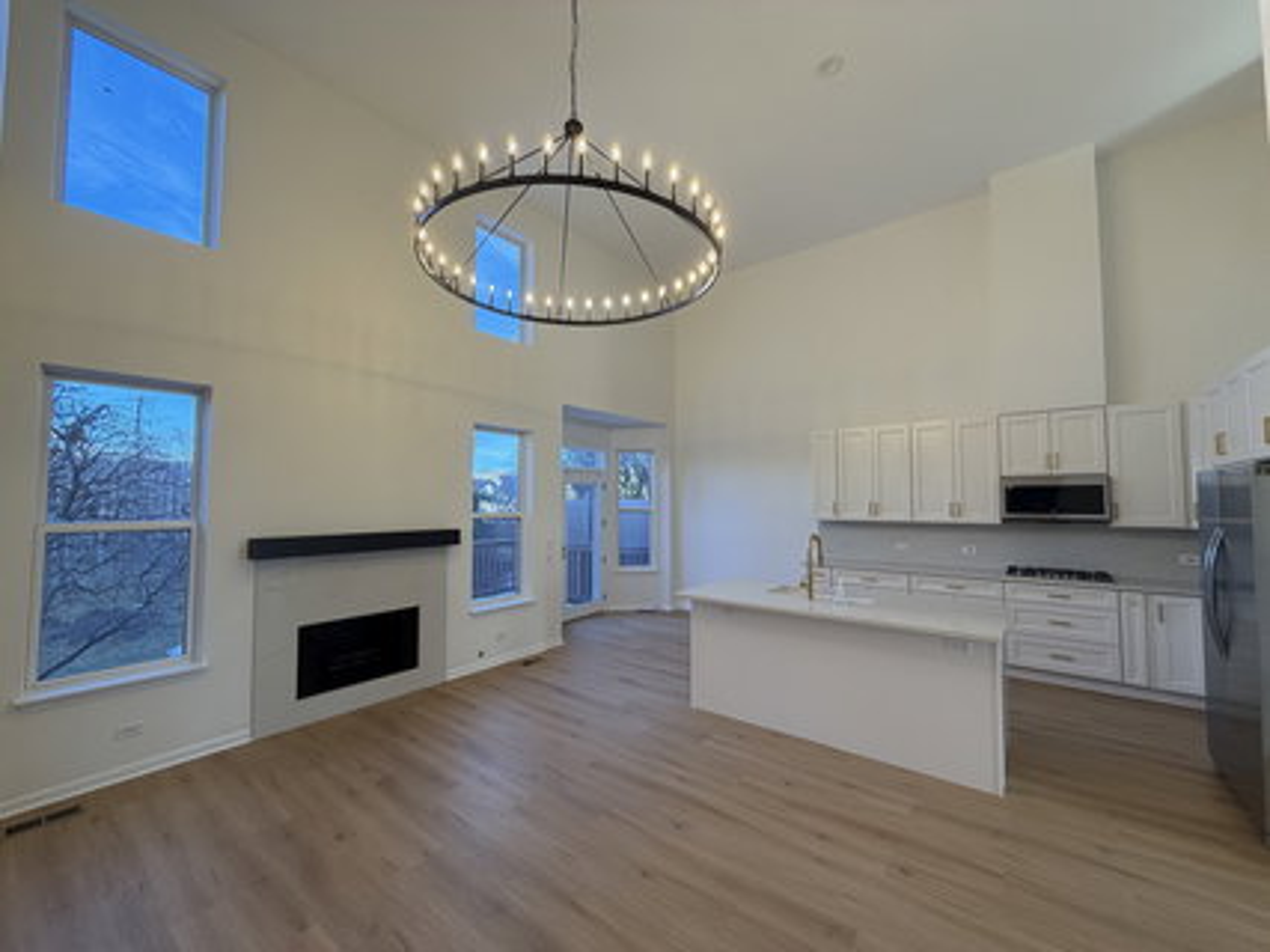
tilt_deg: +3.8
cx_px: 635
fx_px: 513
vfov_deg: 85.6
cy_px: 476
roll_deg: -0.1
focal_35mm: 14
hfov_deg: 102.1
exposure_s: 1/120
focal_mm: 2.22
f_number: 2.2
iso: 80
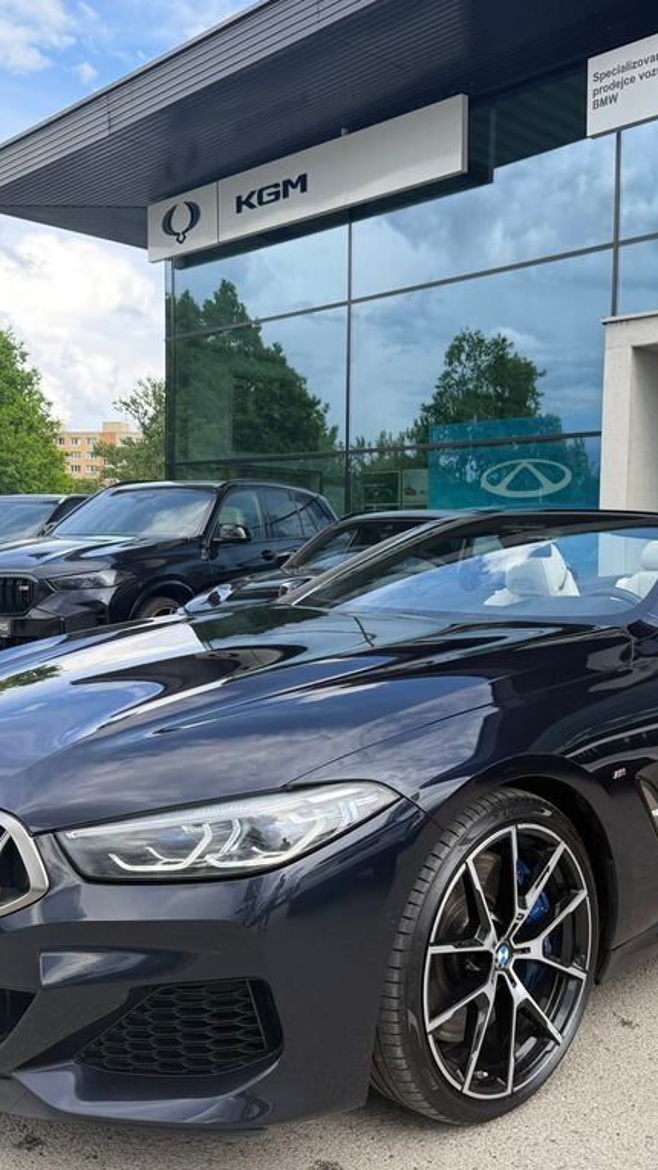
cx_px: 402
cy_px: 586
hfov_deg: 33.6
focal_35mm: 35
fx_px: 1086
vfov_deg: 56.6
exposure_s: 1/1075
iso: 100
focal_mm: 6.76
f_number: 1.78
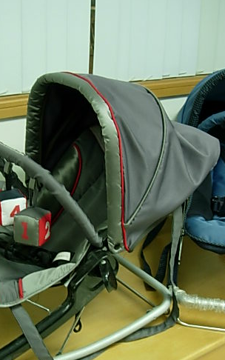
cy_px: 234
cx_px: 52
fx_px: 520
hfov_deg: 24.1
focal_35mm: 53
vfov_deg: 37.8
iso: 79
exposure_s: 1/8.9
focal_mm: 7.8
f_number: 2.8
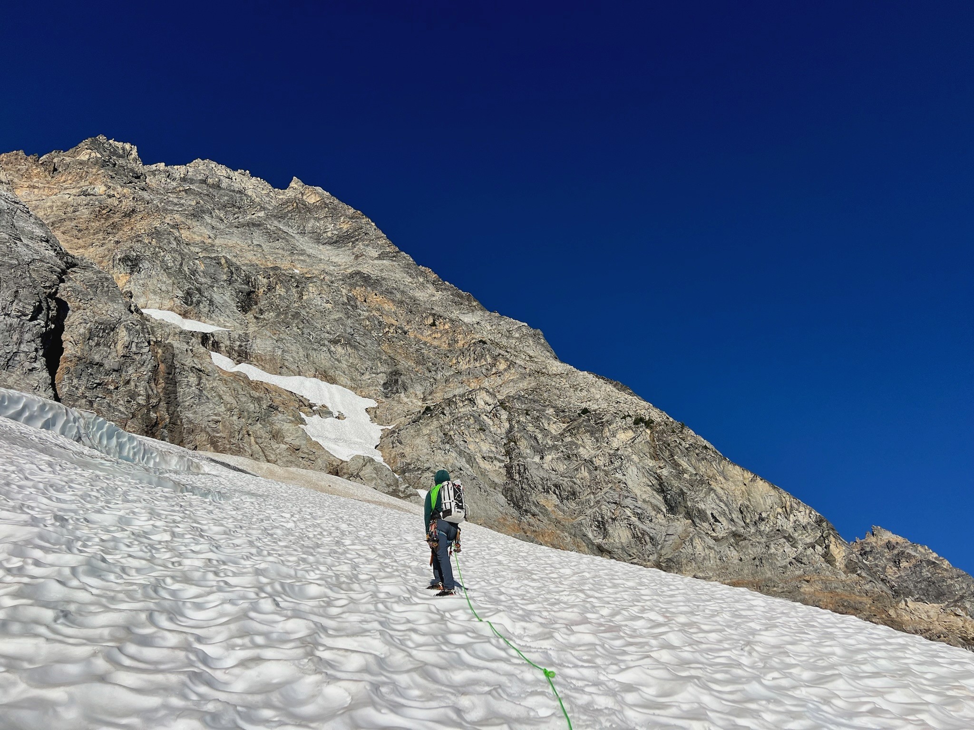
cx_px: 487
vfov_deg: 53.1
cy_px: 365
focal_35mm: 26
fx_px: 732
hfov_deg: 67.3
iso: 50
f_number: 1.5
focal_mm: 5.7
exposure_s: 1/10309
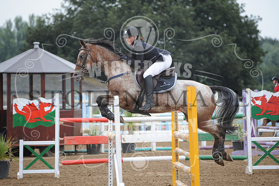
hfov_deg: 7.6
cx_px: 140
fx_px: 2091
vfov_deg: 5.1
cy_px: 93
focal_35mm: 270
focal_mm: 270
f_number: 5.6
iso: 1000
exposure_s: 1/800
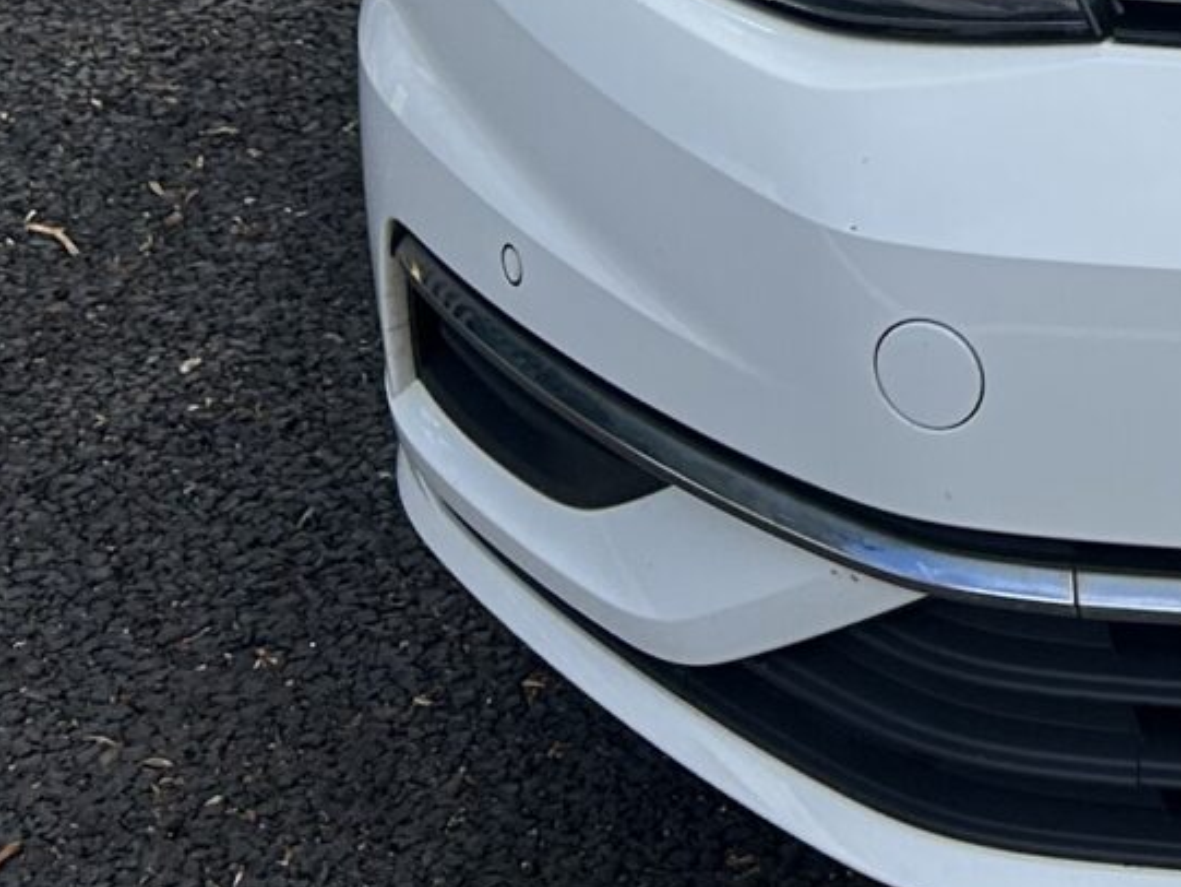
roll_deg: +1.4
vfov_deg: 11.1
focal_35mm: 123
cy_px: -797
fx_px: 4197
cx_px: 2087
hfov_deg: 14.3
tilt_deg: -10.6
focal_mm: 5.7
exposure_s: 1/2994
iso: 50
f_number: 1.5
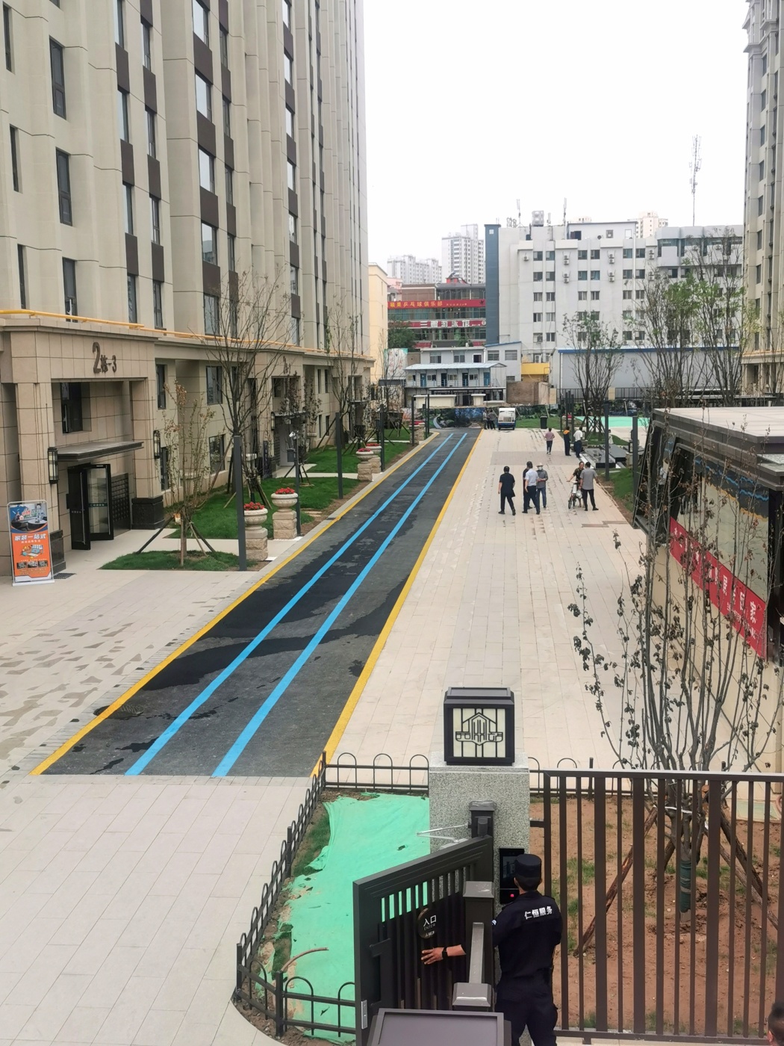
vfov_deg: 49.0
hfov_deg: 37.7
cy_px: 523
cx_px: 392
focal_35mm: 38
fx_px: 1148
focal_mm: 5.56
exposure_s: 1/988
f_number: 1.6
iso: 50
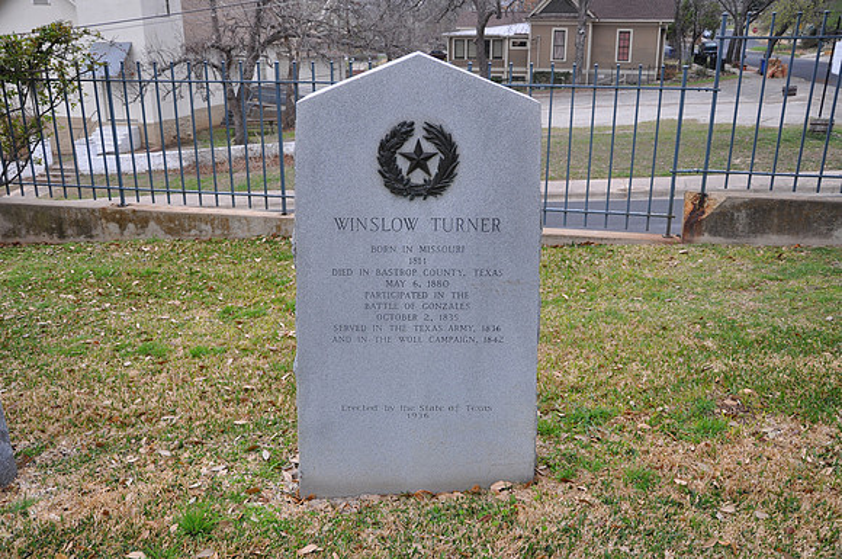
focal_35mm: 32
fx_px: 736
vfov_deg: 41.6
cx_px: 421
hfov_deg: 59.6
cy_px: 280
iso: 250
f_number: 5.6
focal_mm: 21
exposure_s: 1/125
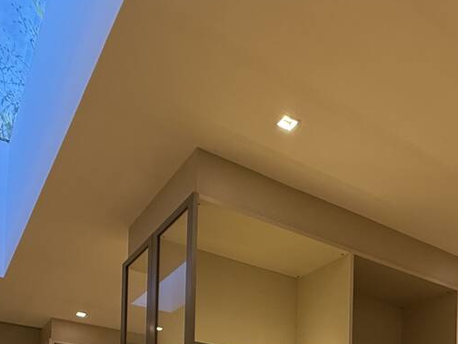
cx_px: 324
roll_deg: -2.2
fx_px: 529
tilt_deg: +1.5
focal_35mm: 40
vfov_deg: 28.3
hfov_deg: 45.7
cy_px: 467
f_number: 2.2
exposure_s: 1/120
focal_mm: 2.22
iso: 250
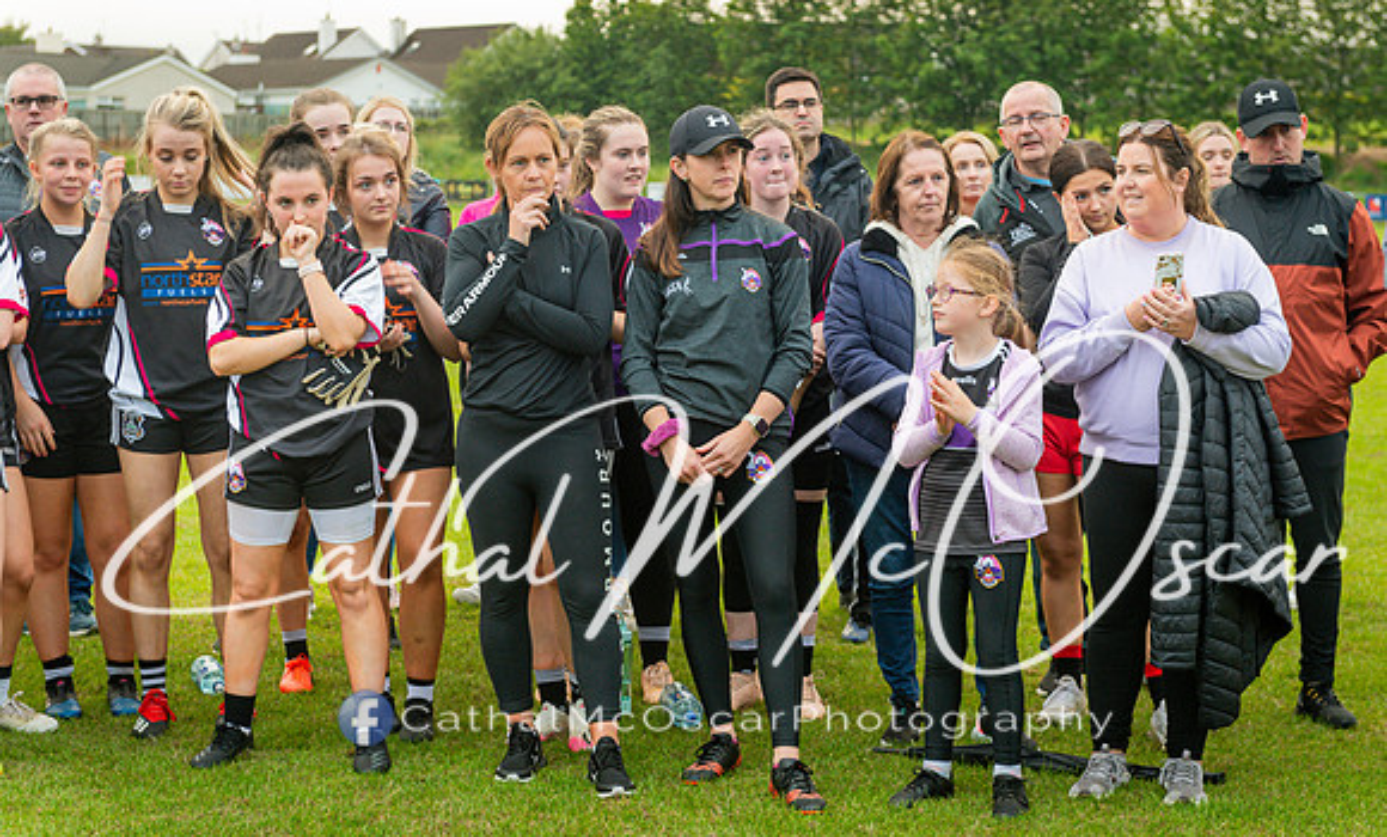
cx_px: 727
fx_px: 2827
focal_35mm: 76
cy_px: 353
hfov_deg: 27.6
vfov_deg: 16.8
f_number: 2.8
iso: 900
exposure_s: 1/100
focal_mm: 70
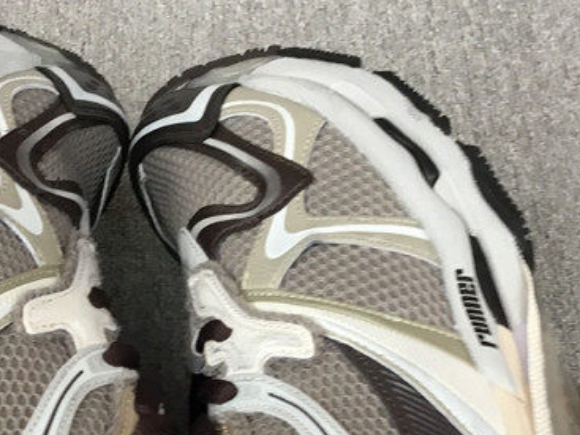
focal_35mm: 76
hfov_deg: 25.4
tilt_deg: -53.4
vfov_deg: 18.9
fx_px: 1273
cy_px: 429
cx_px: 147
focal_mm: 3.3
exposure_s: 1/33
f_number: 2.4
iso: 32
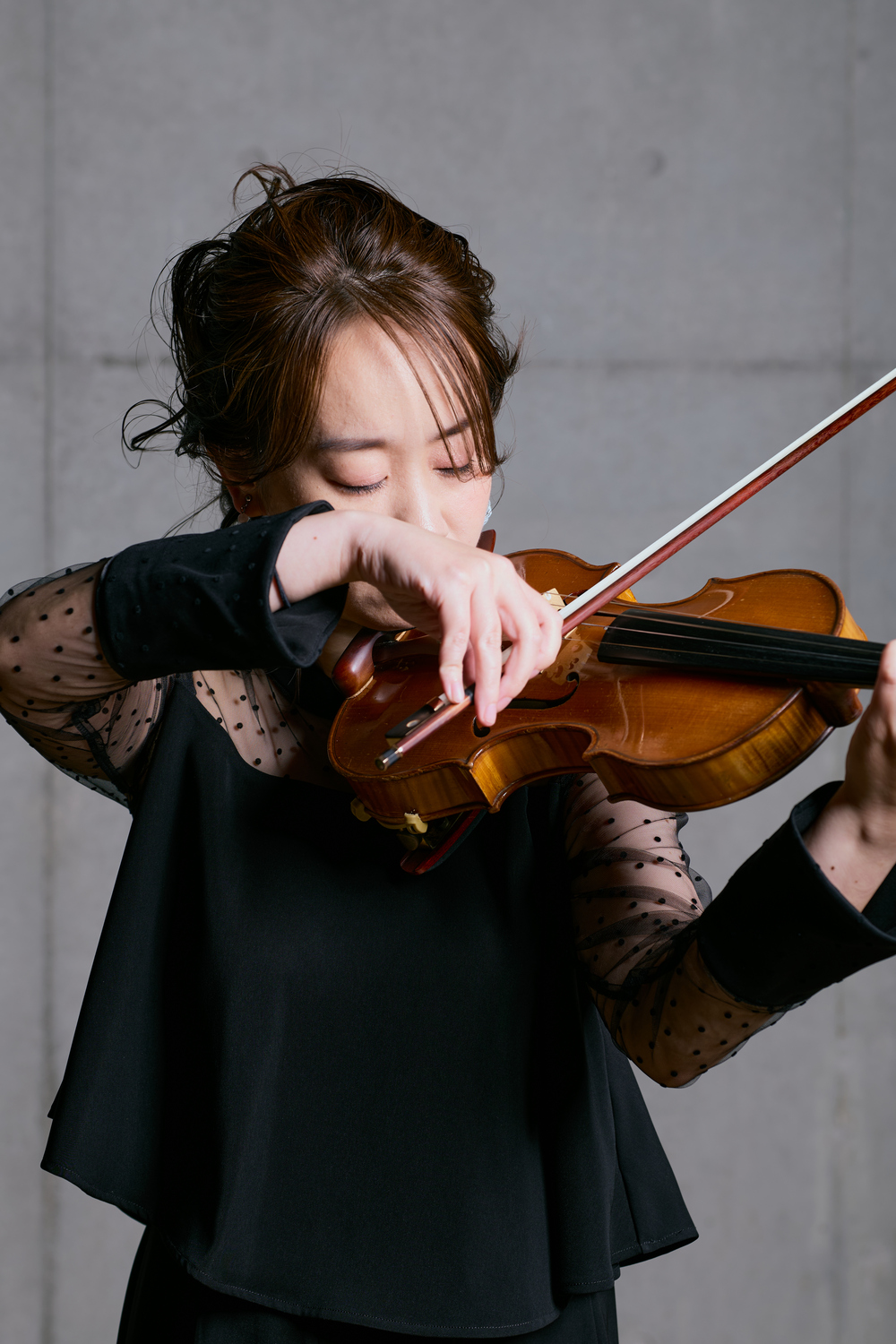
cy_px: 672
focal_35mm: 103
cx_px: 448
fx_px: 3845
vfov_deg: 19.8
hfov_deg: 13.3
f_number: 6.3
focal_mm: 103
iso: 100
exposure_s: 1/160
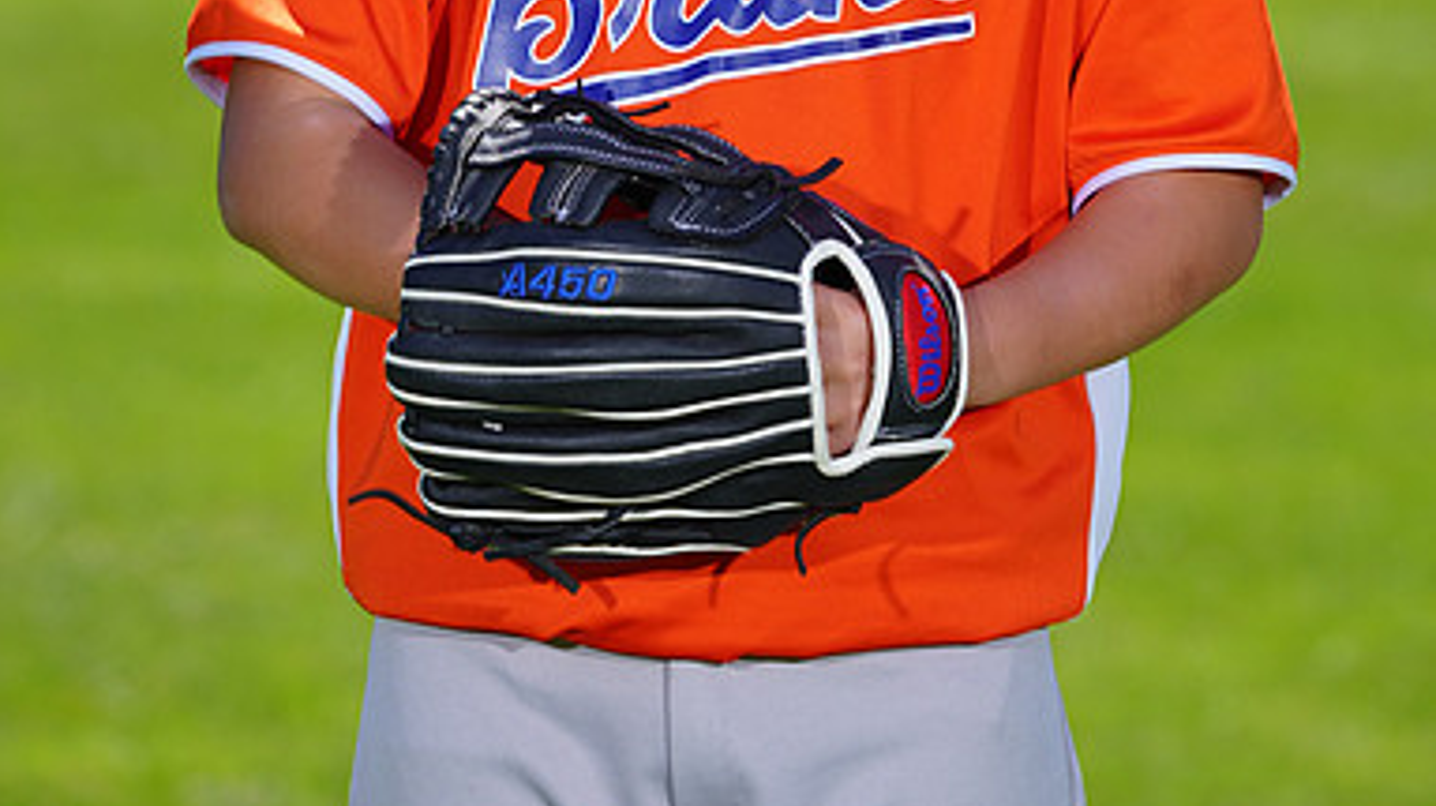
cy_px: -210
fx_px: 17050
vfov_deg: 2.7
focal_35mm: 448
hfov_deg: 4.8
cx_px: 714
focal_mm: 282
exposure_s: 1/250
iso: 100
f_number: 8
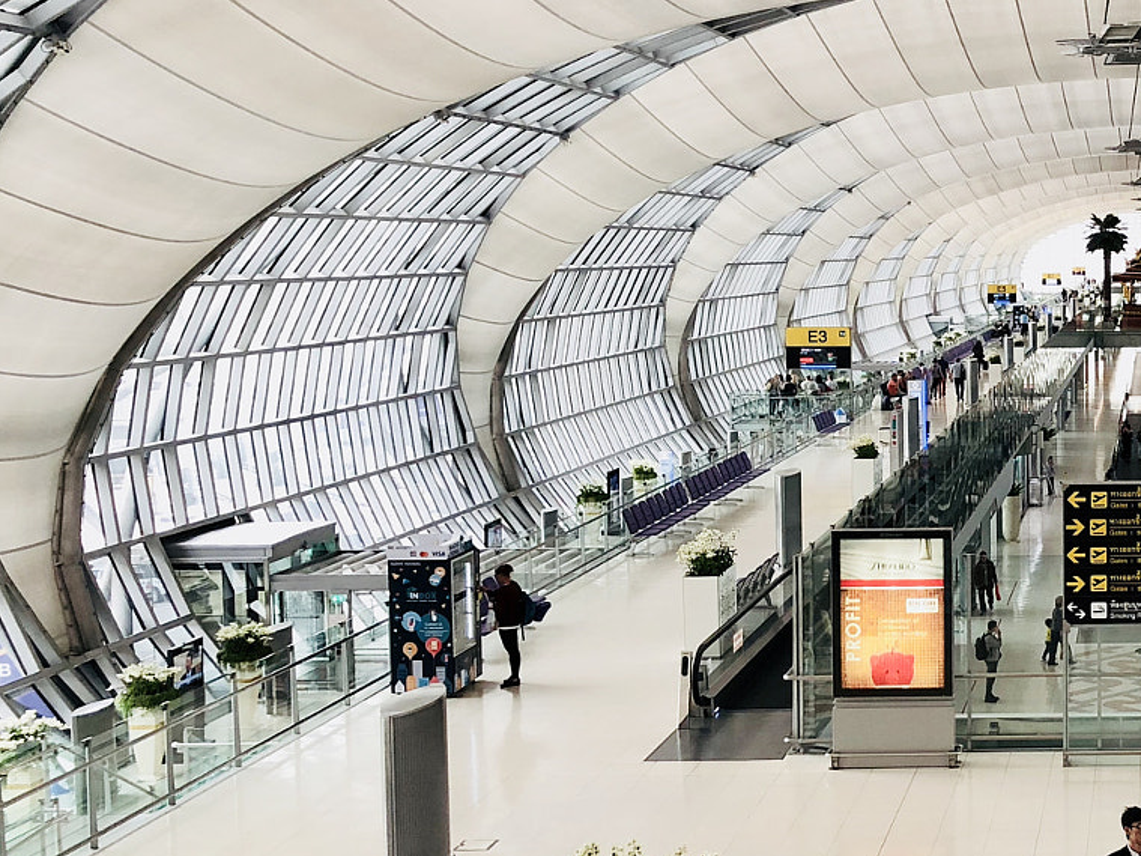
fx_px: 1944
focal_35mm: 59
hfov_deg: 30.1
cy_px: 397
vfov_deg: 24.8
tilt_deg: -3.7
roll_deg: -0.2
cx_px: 1177
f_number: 1.8
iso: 32
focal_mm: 3.99
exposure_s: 1/33
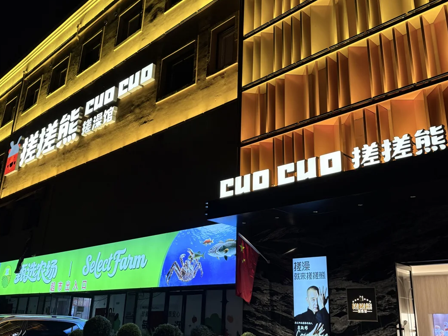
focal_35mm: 33
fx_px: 427
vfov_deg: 42.9
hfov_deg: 55.4
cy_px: 161
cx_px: 218
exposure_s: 1/100
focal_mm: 6.76
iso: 250
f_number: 1.78
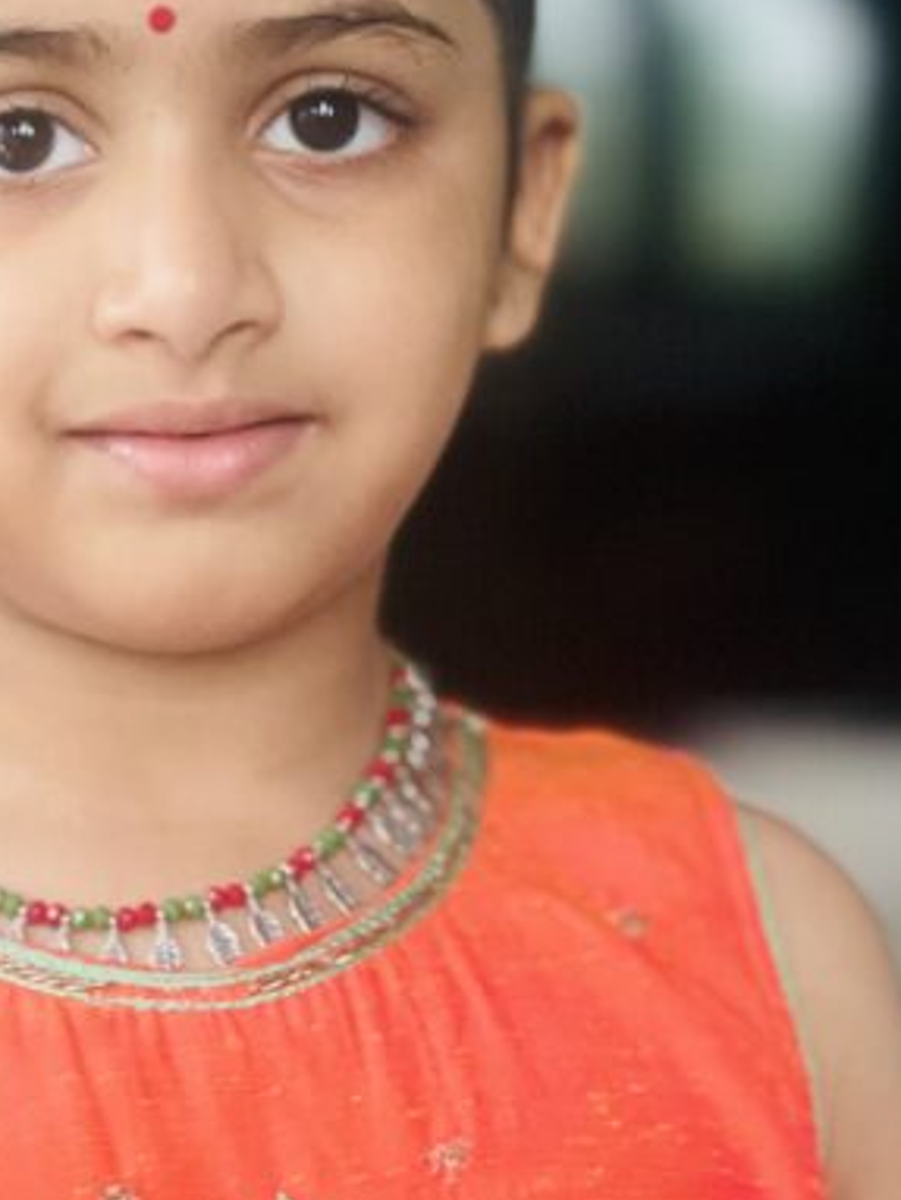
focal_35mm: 98
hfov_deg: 15.0
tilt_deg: +1.9
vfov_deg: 19.9
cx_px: 229
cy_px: 292
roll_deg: +1.7
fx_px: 3397
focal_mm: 6
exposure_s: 1/24
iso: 500
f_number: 2
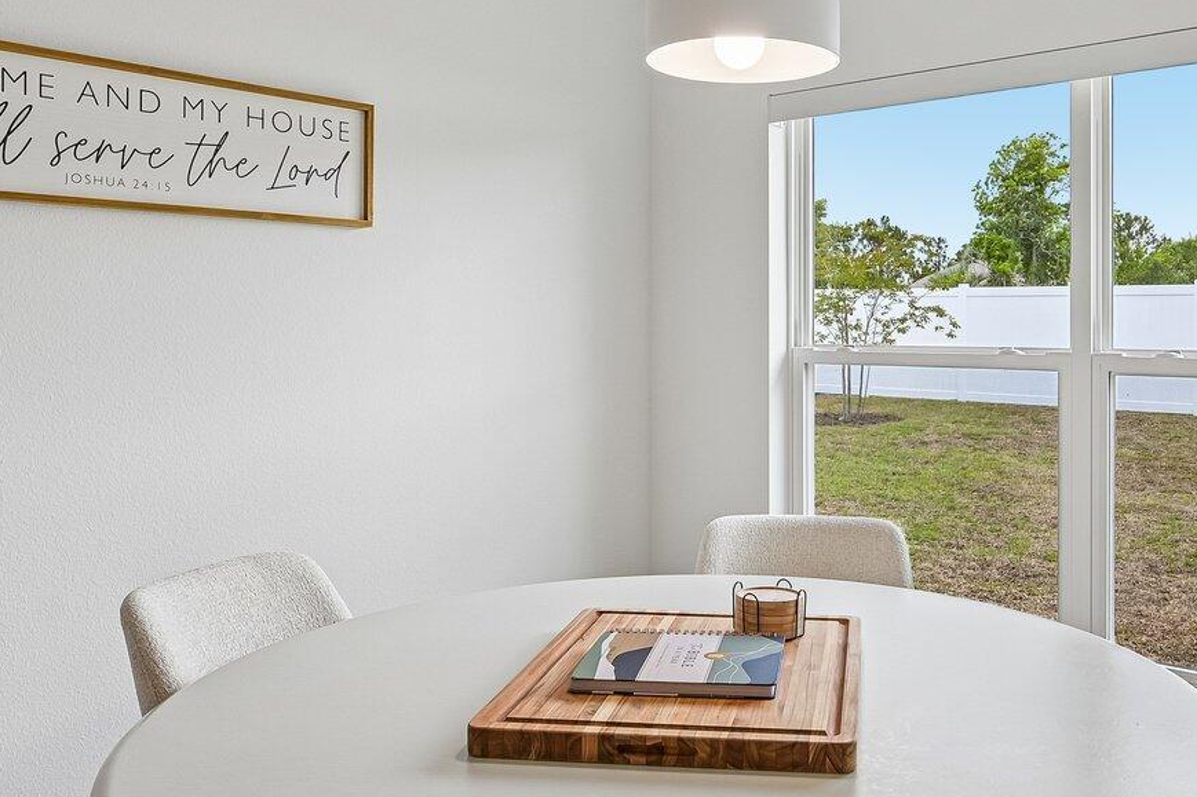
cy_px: 326
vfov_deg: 39.8
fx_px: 1097
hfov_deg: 56.6
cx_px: 747
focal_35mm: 33
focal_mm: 14
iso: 100
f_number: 8
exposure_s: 1/30
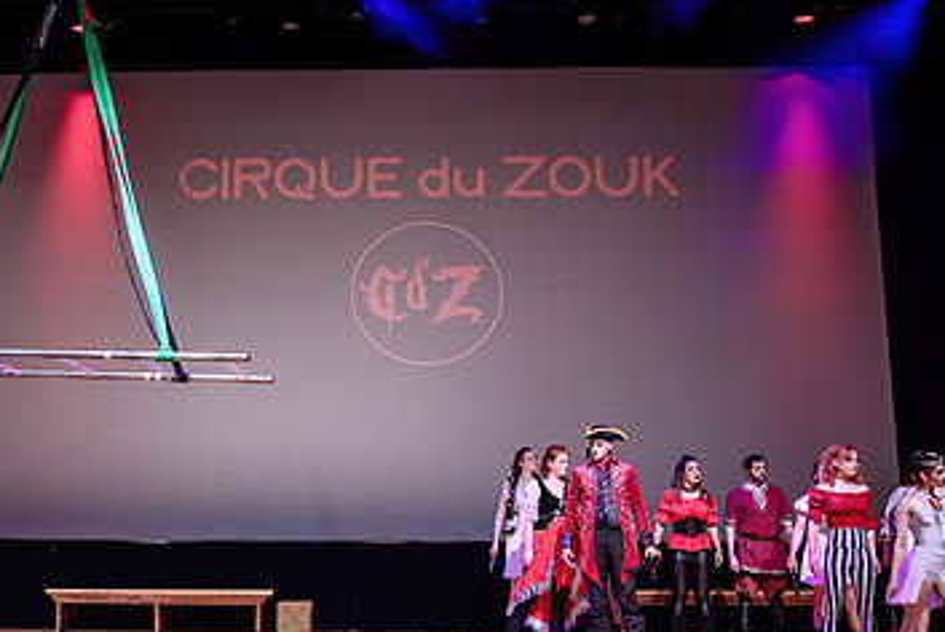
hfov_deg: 42.5
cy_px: 363
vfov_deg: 29.3
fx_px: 1208
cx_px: 369
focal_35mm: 46
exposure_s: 1/250
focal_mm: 28
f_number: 2.8
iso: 1250
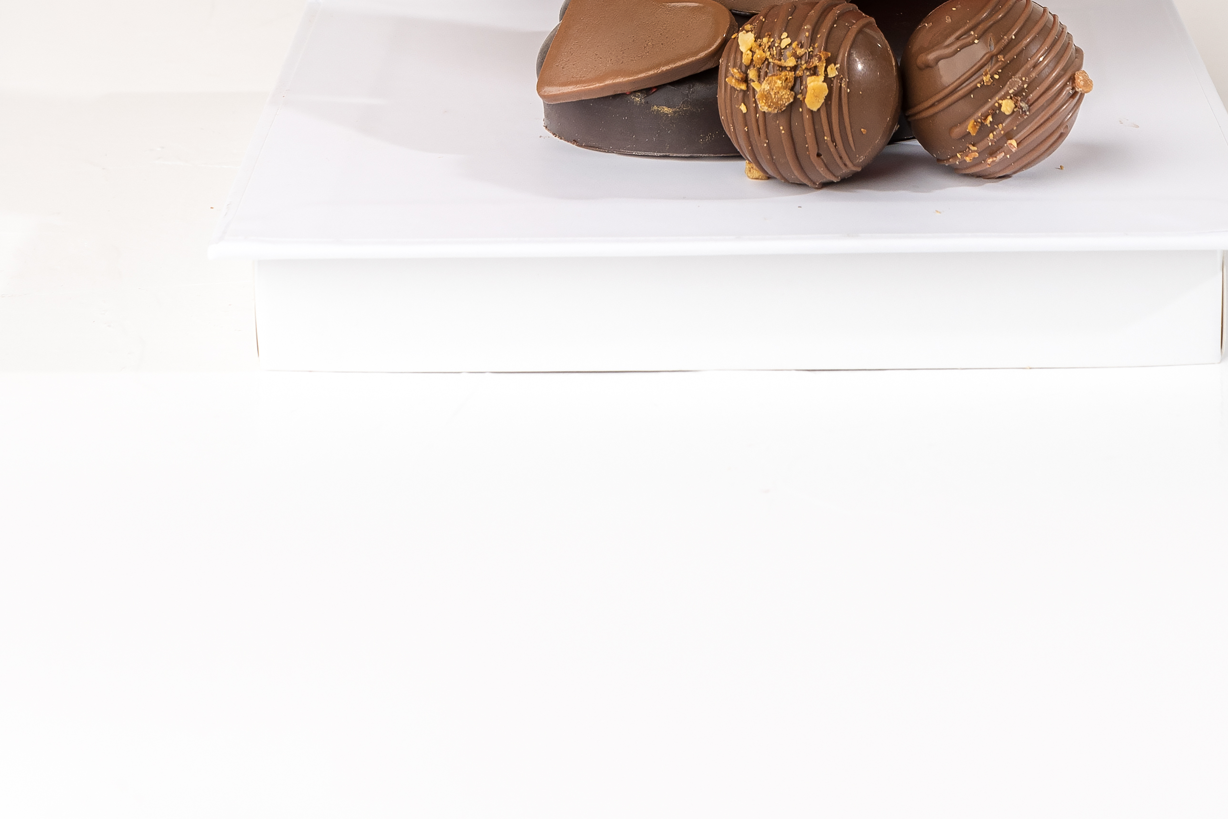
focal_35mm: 117
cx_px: 760
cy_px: -369
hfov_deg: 17.5
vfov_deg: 11.3
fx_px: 3991
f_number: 11
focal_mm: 50
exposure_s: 1/125
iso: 100
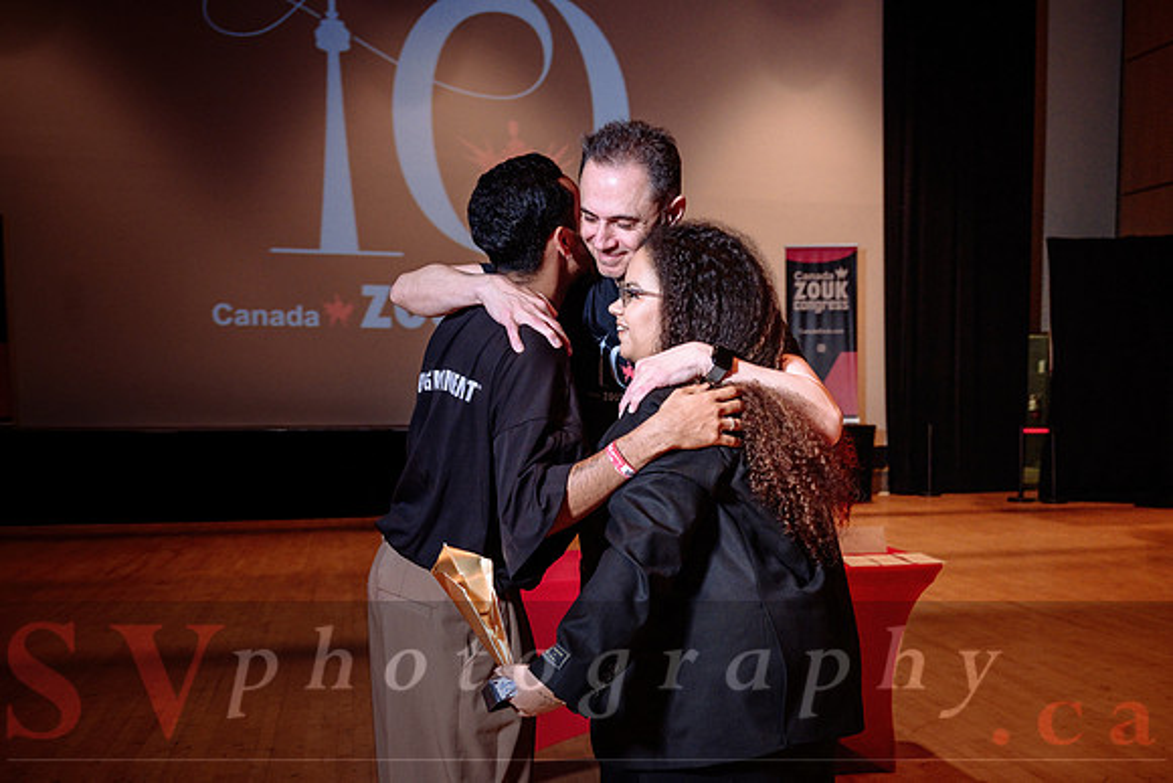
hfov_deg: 46.0
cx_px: 792
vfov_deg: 32.0
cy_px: 527
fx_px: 1354
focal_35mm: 42
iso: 1000
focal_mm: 30
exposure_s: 1/125
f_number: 4
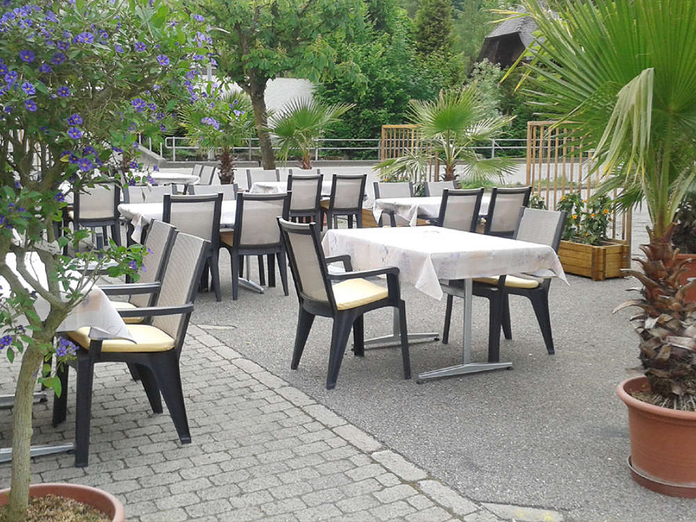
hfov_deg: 67.3
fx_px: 523
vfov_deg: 53.1
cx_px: 348
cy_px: 261
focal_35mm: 26
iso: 200
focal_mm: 4.2
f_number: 1.7
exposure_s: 1/50
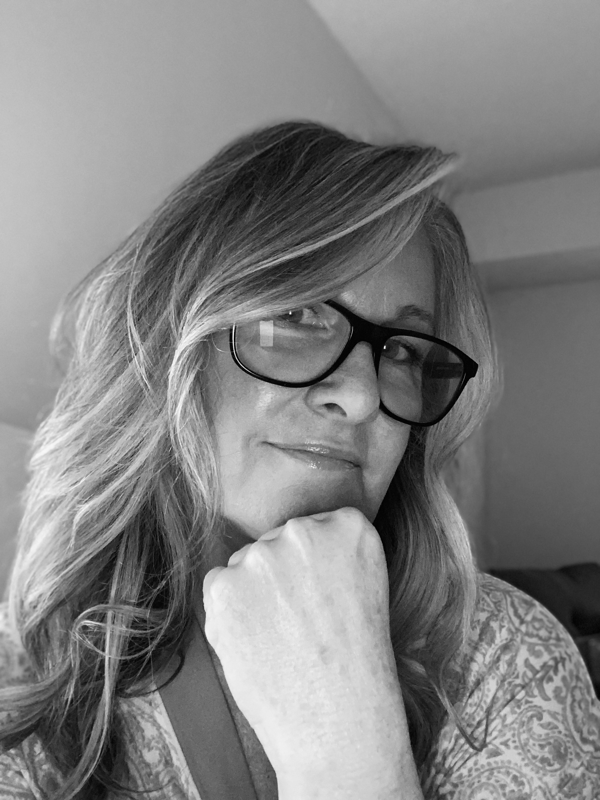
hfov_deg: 46.8
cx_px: 300
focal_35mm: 30
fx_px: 693
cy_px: 400
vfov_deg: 60.0
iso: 400
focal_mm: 2.71
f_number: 2.2
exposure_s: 1/30
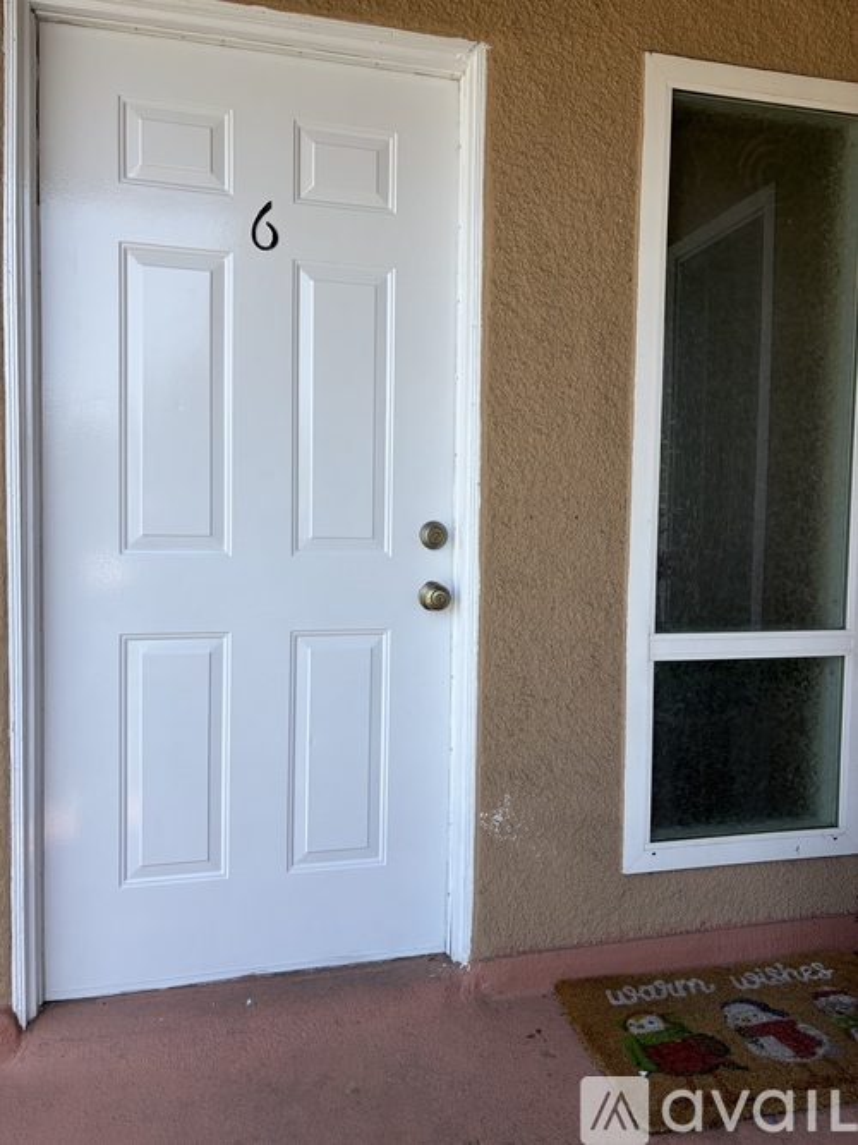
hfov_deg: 53.0
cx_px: 429
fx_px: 860
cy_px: 572
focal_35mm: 26
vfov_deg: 67.3
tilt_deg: -2.6
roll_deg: -0.4
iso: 50
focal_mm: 5.96
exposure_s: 1/920
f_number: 1.6
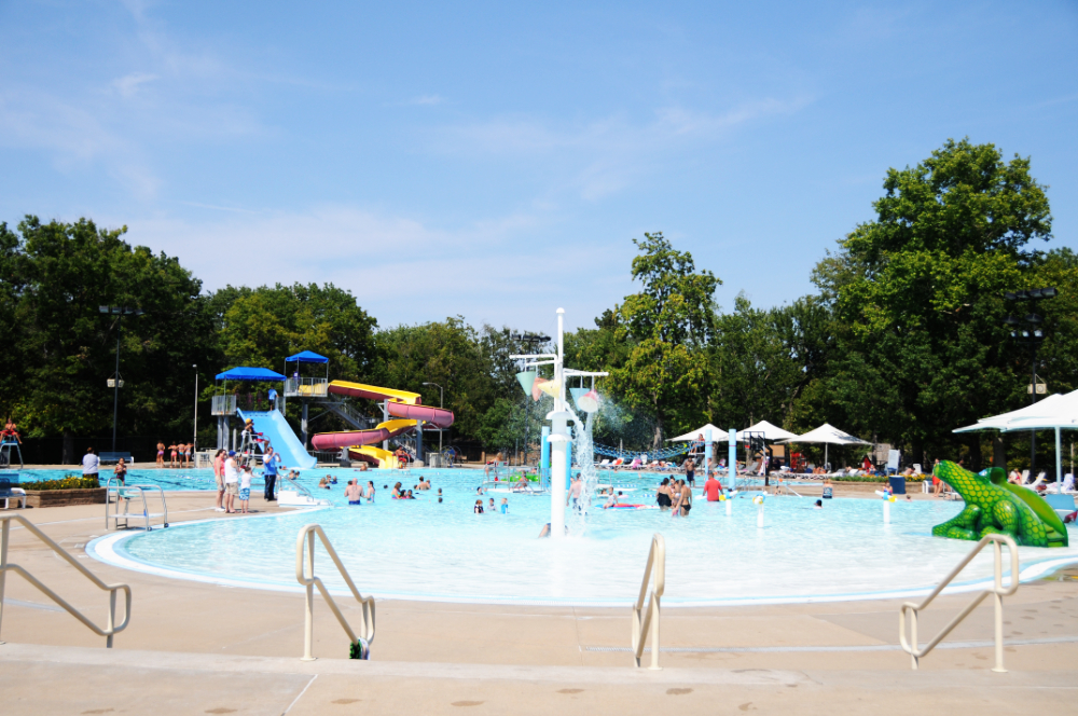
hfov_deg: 49.6
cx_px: 539
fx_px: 1166
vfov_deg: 34.1
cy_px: 358
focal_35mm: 39
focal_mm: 26
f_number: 4.5
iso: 250
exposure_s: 1/3200
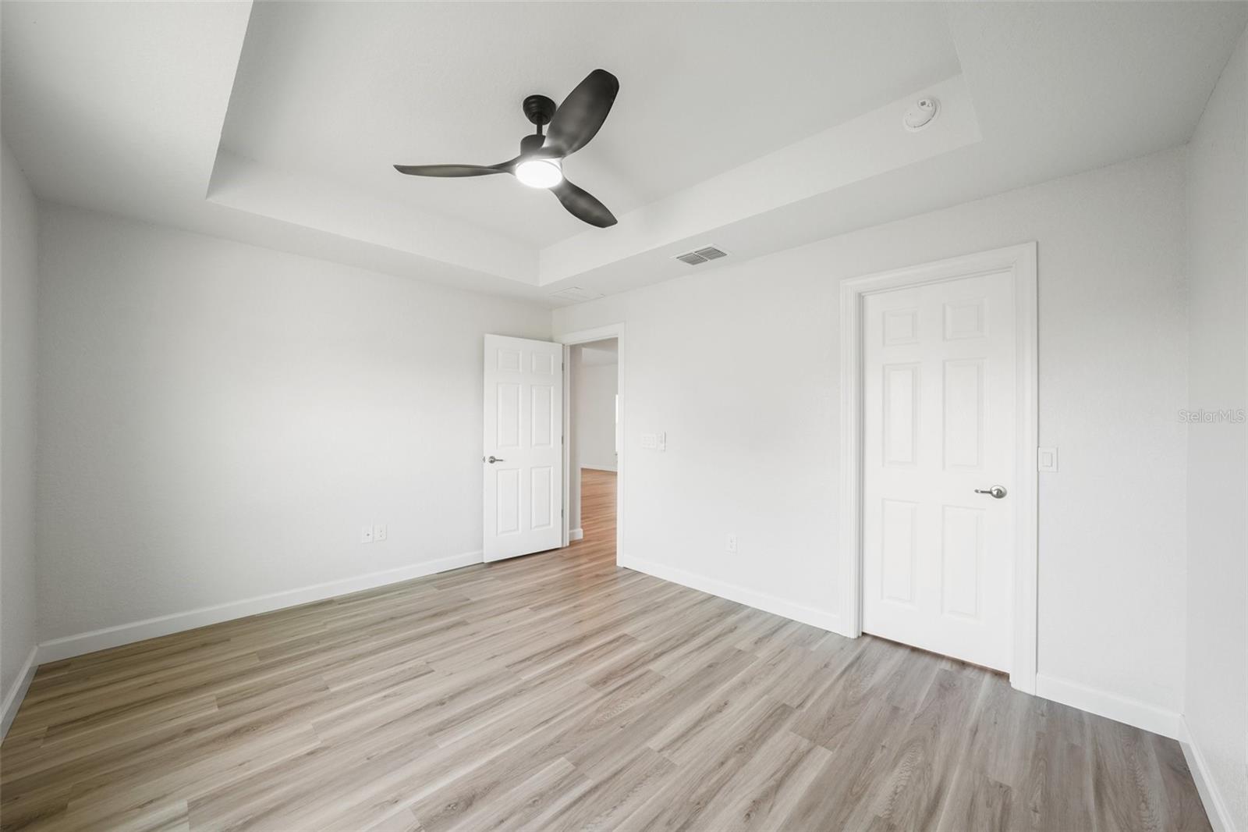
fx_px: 451
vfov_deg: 85.4
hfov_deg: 108.3
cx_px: 624
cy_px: 416
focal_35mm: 13
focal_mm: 13
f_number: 8
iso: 400
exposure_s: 1/8
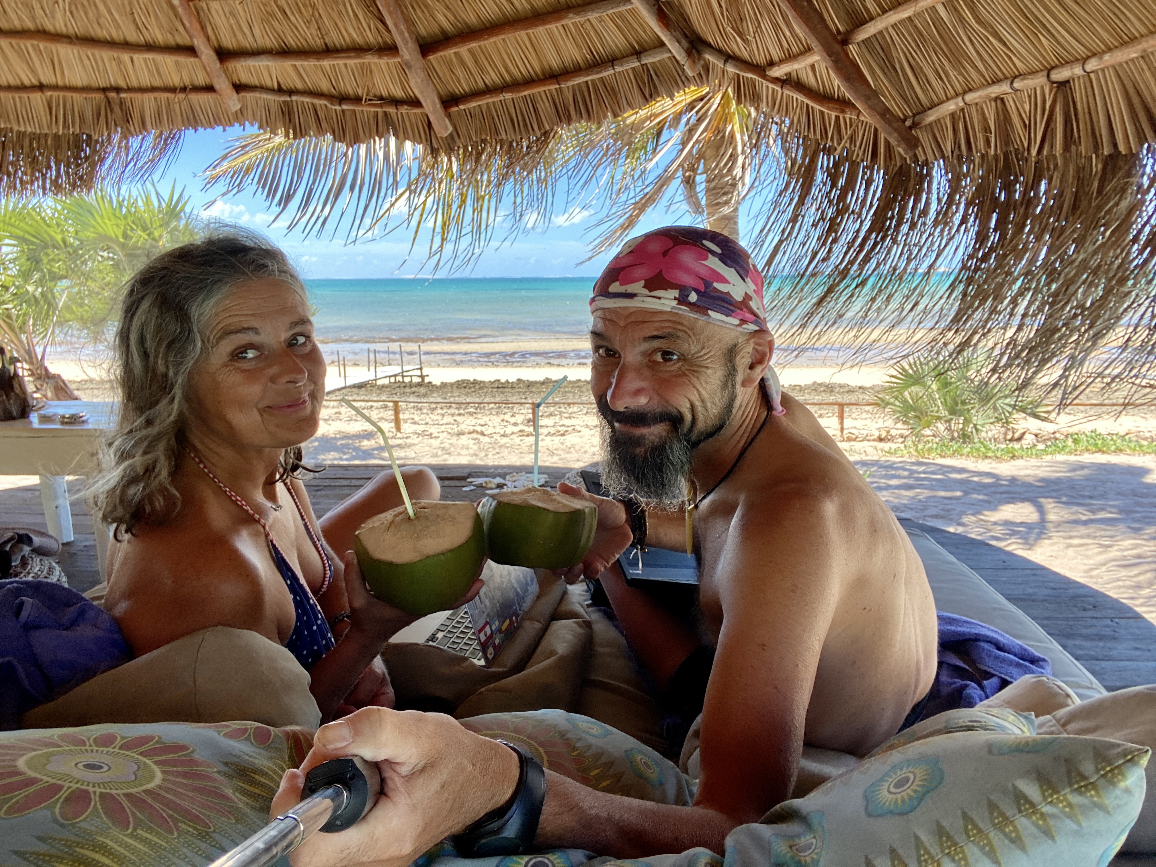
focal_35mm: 23
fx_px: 768
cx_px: 578
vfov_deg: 58.9
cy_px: 434
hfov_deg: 73.9
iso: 25
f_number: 2.2
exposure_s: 1/175
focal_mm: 2.71
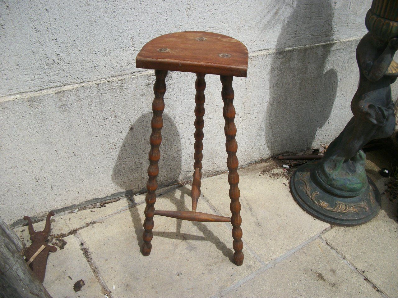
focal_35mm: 32
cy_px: 149
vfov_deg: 44.2
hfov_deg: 56.8
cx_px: 199
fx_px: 368
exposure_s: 1/200
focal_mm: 5.7
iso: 80
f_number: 8.8
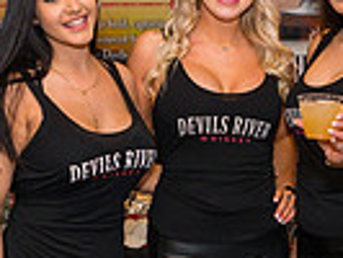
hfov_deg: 17.8
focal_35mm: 109
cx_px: 289
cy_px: 212
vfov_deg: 13.5
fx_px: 1081
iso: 640
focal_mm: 26
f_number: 4.5
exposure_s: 1/200
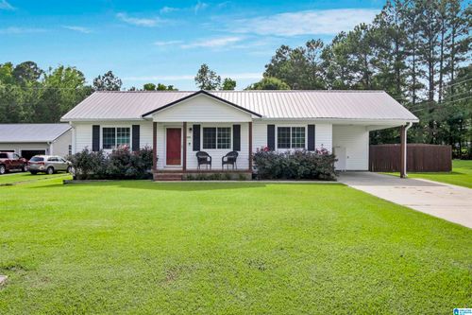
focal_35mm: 30
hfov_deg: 61.9
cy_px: 158
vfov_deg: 43.6
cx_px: 236
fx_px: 393
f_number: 7.1
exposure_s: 1/500
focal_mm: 20
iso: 640
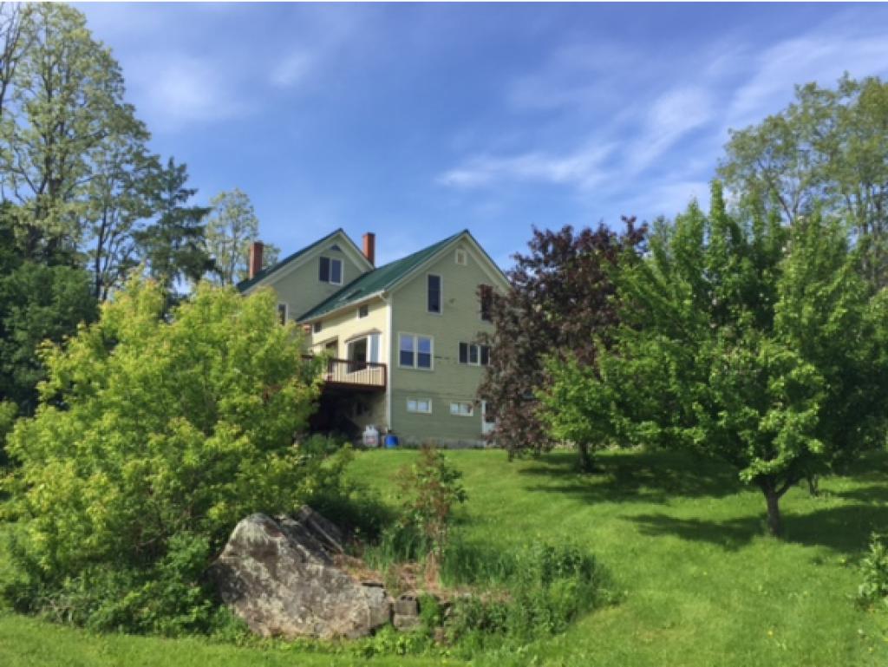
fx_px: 744
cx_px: 444
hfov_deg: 61.6
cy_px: 334
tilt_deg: +10.7
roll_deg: +0.7
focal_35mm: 29
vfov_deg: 48.3
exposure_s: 1/1319
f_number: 2.2
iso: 32
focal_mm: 4.15
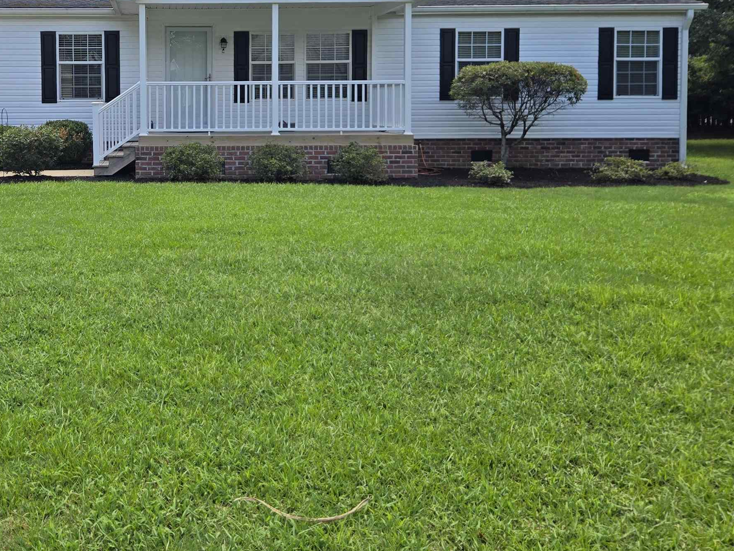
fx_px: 848
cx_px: 155
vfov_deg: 35.1
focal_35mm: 40
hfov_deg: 44.7
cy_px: 128
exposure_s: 1/1384
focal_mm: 5.4
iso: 25
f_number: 1.8
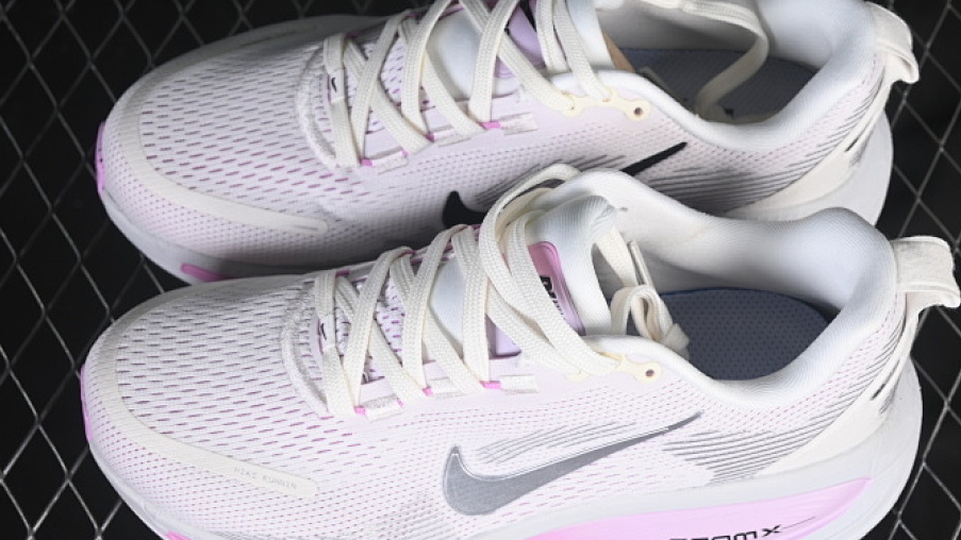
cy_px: 292
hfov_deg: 22.7
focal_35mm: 94
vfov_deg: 12.9
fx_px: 2395
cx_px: 520
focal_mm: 50
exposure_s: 1/80
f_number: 7.1
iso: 160
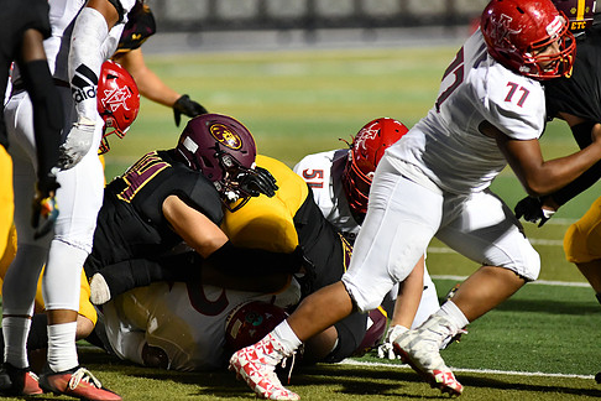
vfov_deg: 3.8
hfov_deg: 5.8
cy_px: 178
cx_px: 256
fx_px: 5976
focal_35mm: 358
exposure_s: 1/1250
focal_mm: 300
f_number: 4
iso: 7200
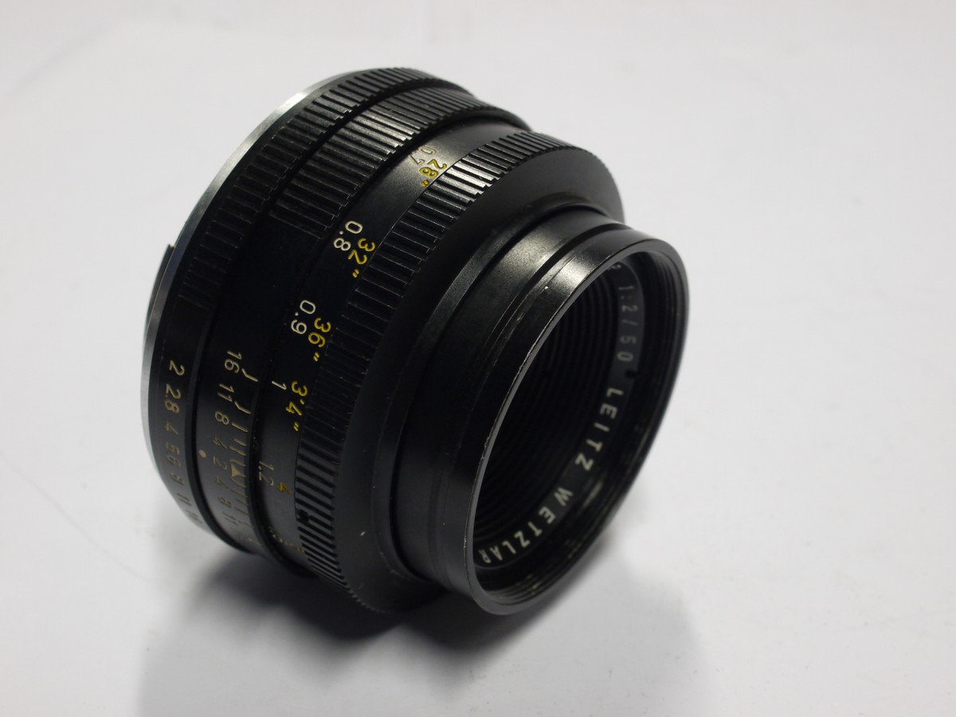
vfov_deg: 24.4
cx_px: 478
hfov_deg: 32.2
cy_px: 358
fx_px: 1657
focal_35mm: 60
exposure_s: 1/10
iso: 400
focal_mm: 30
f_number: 10
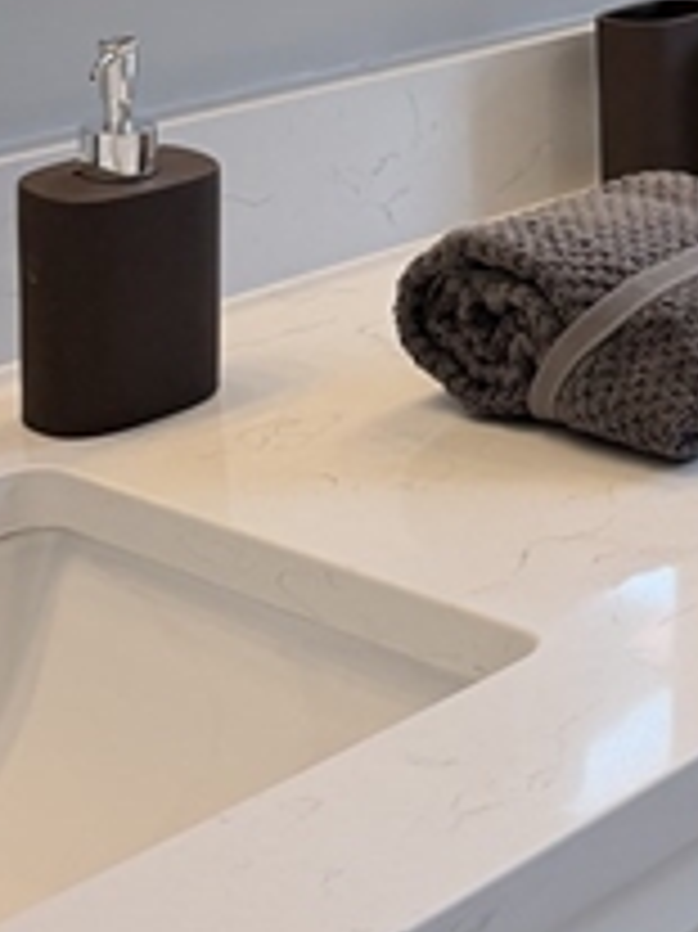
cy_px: -27
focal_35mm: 89
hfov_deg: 15.8
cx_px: 874
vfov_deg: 21.2
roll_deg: +0.6
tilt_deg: -10.2
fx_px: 2395
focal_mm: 6.76
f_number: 1.78
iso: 100
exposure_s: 1/649
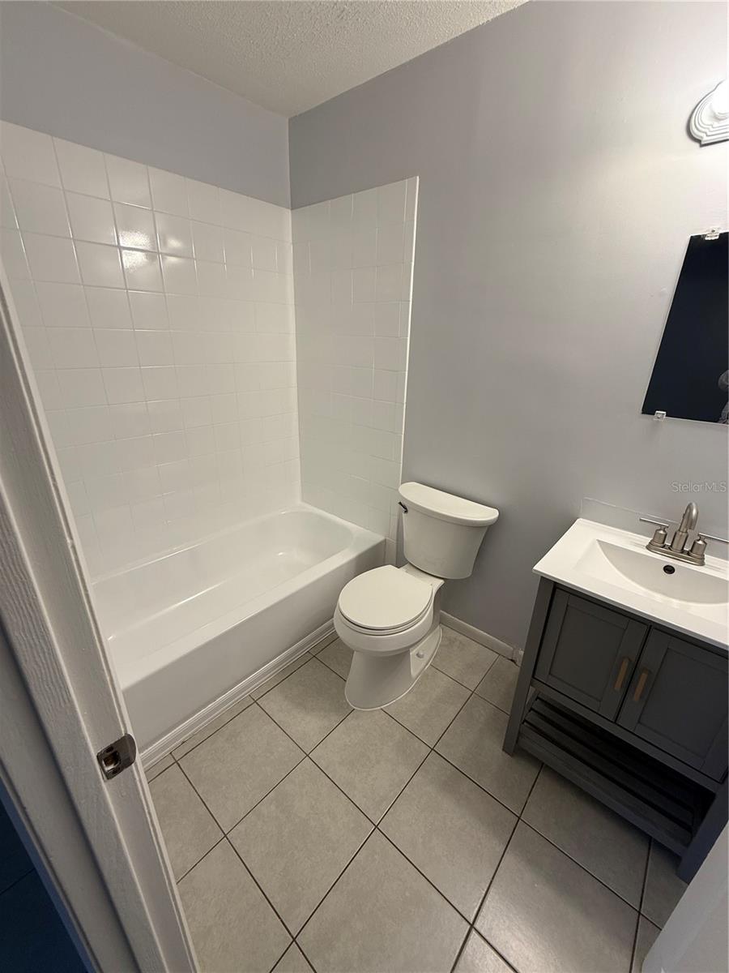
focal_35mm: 14
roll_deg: -1.2
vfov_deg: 102.1
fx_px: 393
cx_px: 364
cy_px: 486
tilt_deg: -21.6
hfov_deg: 85.7
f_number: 2.2
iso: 100
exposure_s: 1/120
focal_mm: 2.22
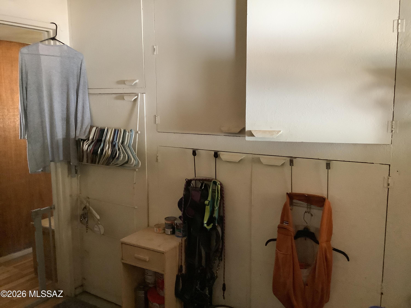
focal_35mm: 31
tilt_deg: -9.4
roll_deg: +0.5
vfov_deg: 45.4
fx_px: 368
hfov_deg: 58.4
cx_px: 206
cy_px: 154
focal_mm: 3.3
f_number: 2.4
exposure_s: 1/30
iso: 640
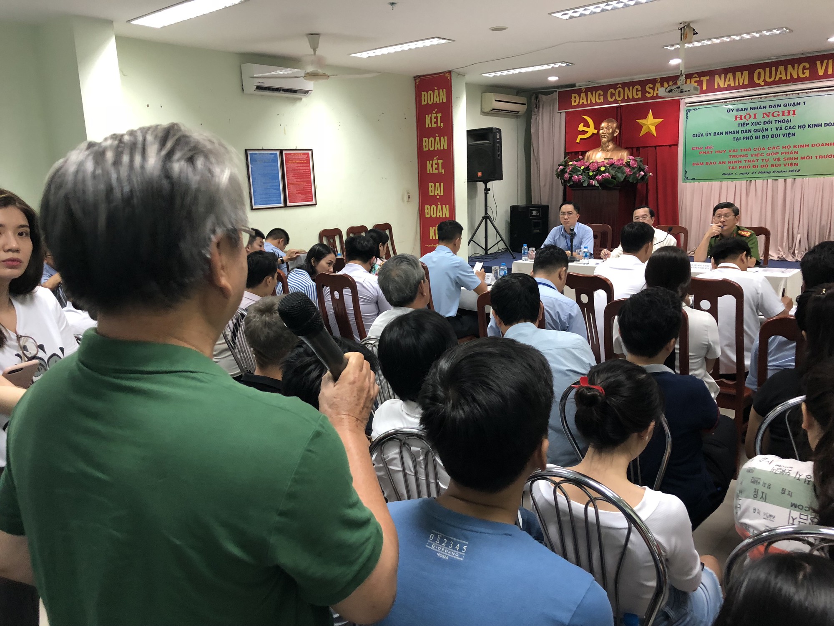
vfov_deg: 49.7
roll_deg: +2.8
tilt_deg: -10.0
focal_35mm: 28
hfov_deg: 63.4
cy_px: 313
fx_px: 675
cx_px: 417
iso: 80
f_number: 1.8
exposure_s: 1/17
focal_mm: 4
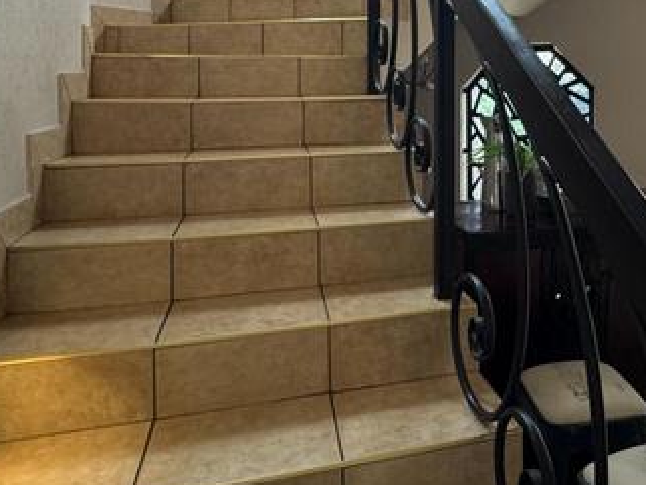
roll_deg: +1.0
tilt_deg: +1.3
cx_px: 458
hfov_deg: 51.1
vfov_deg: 38.8
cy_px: 81
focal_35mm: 35
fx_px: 653
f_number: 2.2
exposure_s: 1/50
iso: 250
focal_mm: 2.22
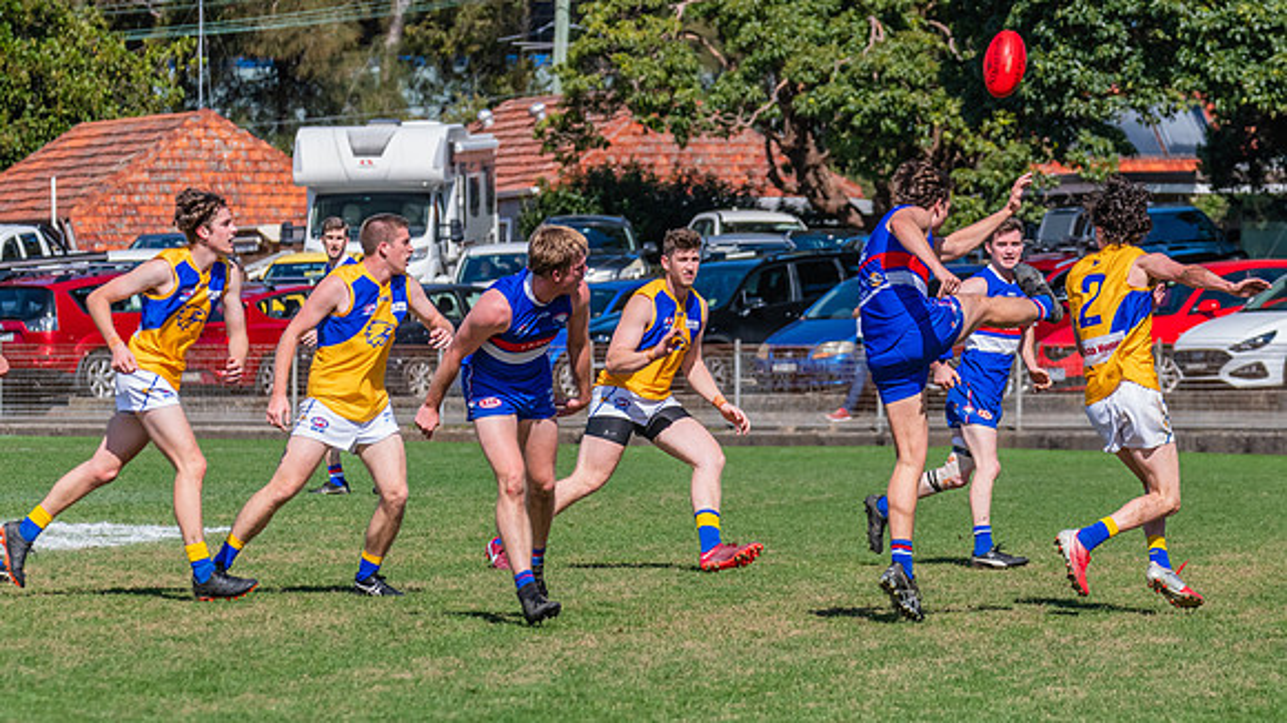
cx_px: 741
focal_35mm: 299
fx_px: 10206
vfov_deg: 4.1
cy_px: 376
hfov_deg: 7.2
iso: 800
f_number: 9
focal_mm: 240
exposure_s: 1/1600
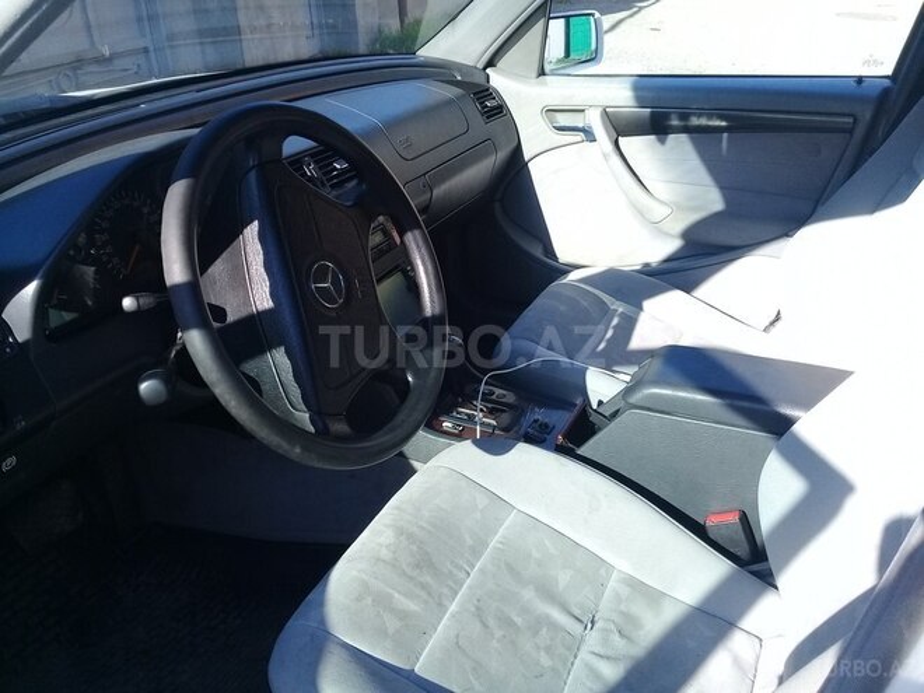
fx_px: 827
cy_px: 346
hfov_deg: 58.4
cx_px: 462
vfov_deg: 45.4
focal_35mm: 31
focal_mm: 3.3
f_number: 2.2
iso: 50
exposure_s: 1/323
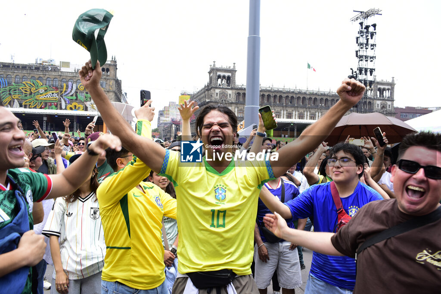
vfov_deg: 43.6
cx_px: 220
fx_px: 367
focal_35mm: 30
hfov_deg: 61.9
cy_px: 147
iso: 160
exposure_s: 1/250
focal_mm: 20
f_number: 5.6
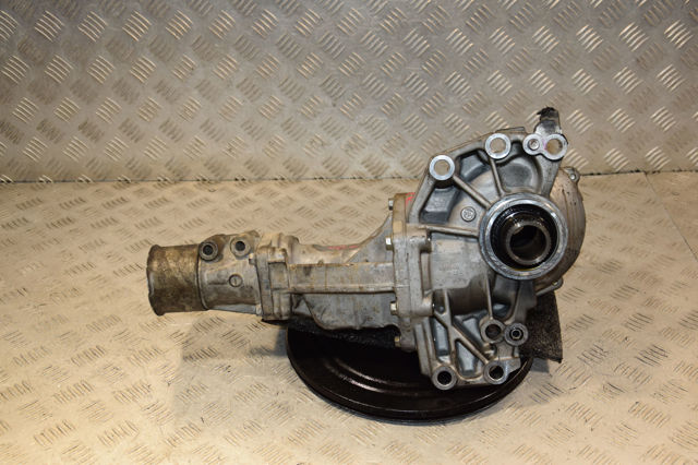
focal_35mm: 45
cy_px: 232
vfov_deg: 29.8
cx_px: 349
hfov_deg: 43.6
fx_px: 872
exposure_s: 1/200
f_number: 5
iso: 800
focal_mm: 30
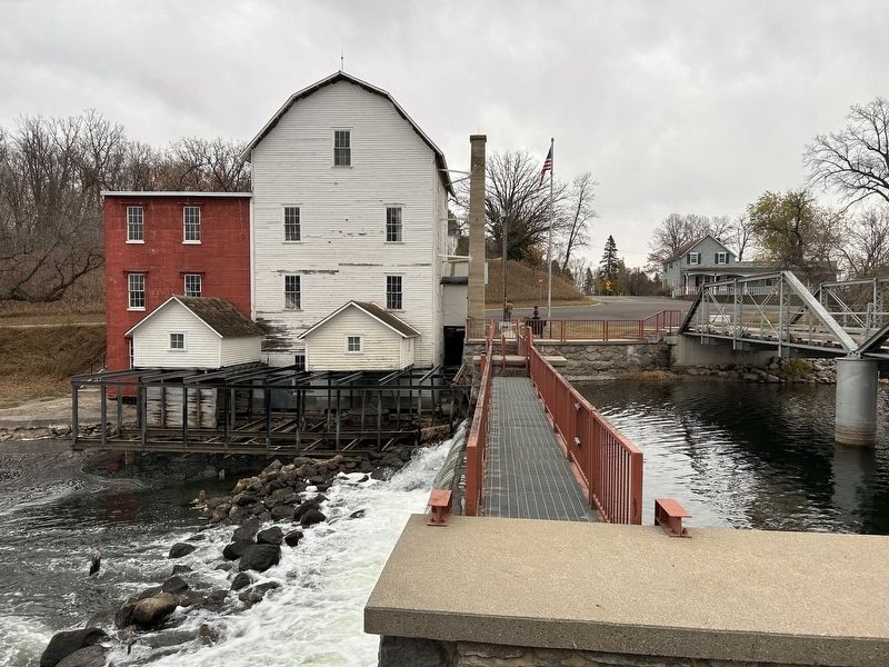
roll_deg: -0.4
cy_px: 334
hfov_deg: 67.3
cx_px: 444
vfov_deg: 53.1
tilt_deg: -3.3
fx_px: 668
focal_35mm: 26
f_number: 1.5
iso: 50
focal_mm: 5.7
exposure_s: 1/597
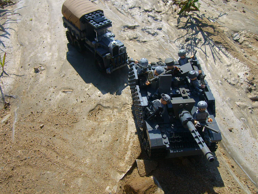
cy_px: 97
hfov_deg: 49.0
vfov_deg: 37.7
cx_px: 128
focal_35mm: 38
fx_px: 283
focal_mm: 5.8
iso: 64
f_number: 5.6
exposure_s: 1/500
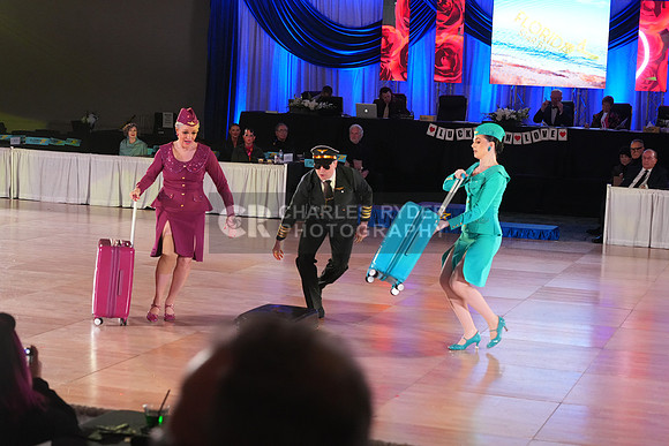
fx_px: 1301
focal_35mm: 70
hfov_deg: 28.8
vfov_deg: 19.5
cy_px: 223
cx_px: 334
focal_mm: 70
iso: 5000
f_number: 5.6
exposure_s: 1/320
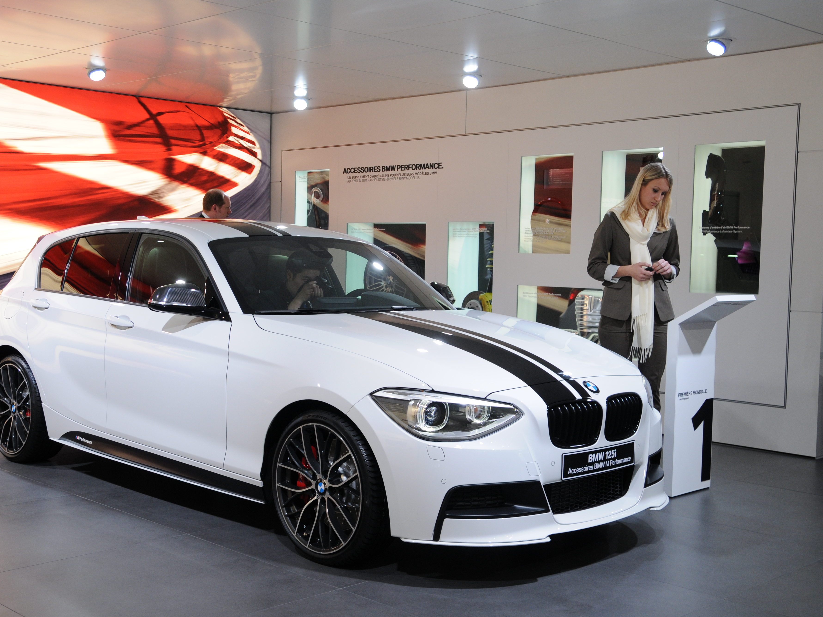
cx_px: 373
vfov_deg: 32.2
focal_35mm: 45
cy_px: 314
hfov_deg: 42.0
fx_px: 1070
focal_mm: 26
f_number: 5.6
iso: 400
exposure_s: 1/125
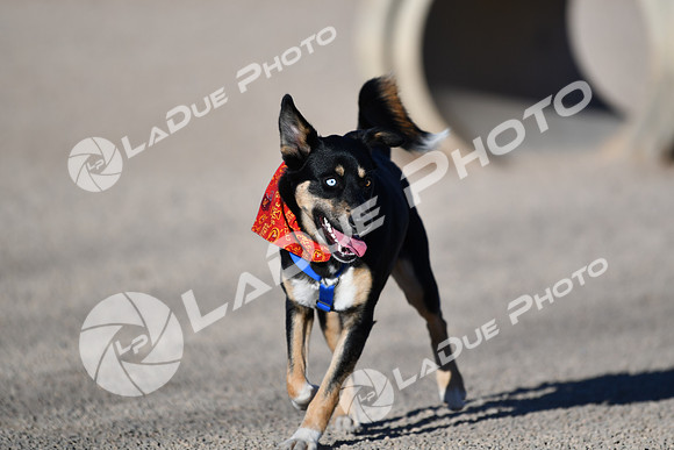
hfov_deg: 7.4
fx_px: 5196
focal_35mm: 278
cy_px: 225
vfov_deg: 5.0
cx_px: 337
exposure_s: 1/4000
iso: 125
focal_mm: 185
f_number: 2.8
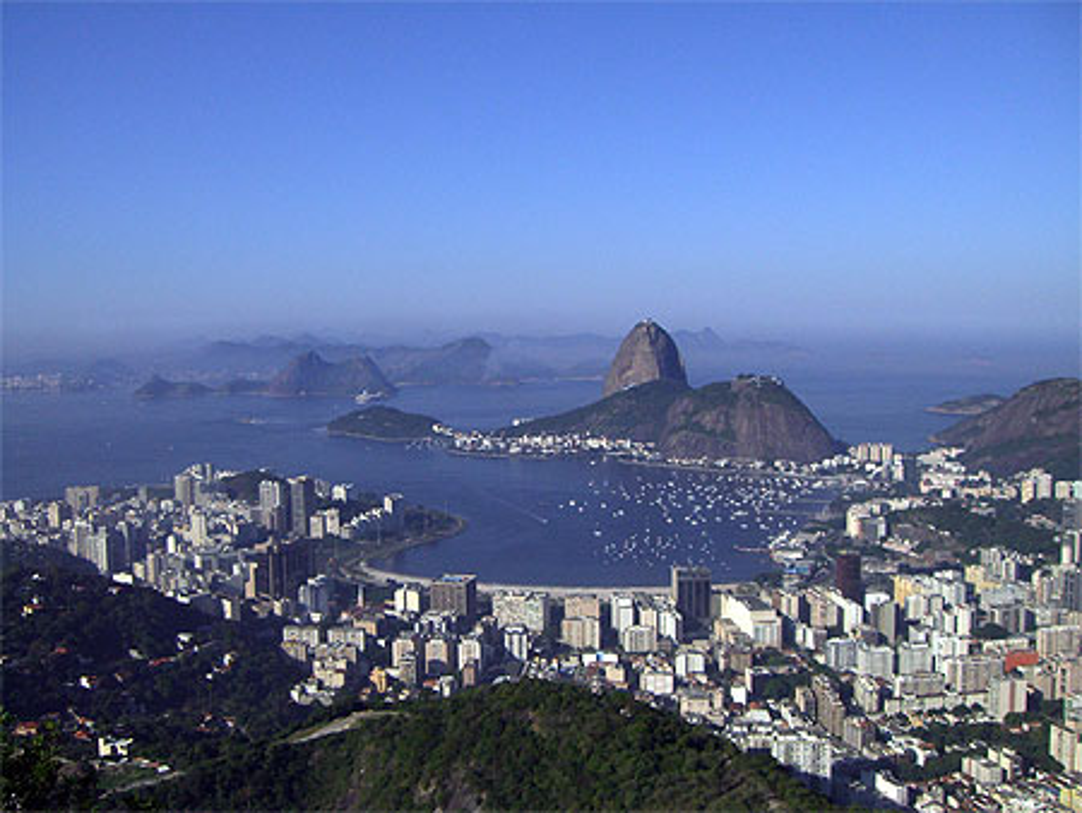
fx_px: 1188
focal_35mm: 38
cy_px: 406
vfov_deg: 37.8
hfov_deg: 49.0
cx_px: 541
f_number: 4.3
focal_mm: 6.2
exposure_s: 1/2000
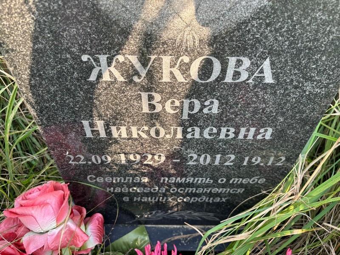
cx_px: 170
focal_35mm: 26
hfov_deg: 67.3
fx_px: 255
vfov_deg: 53.1
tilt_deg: -47.4
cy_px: 128
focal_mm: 5.96
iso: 40
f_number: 1.6
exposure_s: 1/121
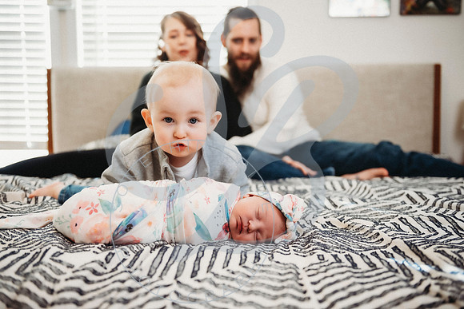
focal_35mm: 40
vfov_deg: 33.8
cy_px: 155
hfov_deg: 48.9
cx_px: 227
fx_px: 510
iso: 800
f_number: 2.8
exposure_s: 1/125
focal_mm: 38
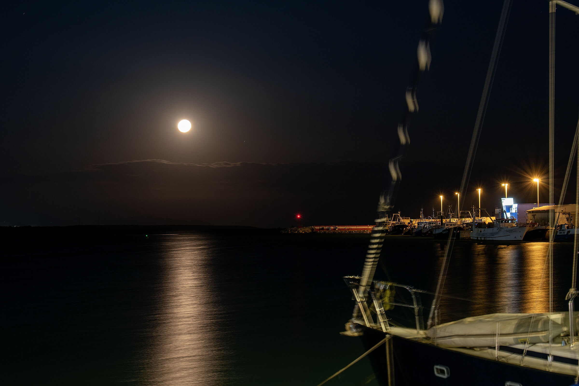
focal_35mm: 82
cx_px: 290
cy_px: 193
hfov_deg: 24.6
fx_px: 1327
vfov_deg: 16.6
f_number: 9
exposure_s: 15
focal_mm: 55
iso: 100
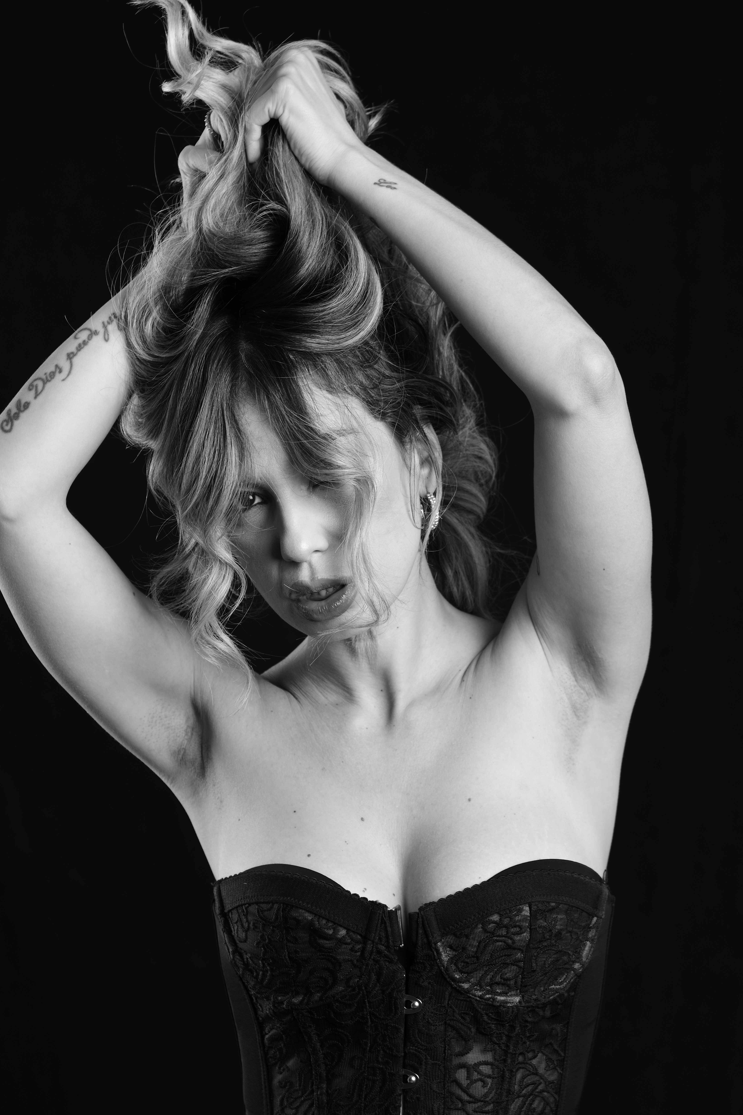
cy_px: 561
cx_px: 349
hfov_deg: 11.0
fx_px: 3871
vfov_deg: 16.4
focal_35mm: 125
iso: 100
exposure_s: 1/160
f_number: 5.6
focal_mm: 98
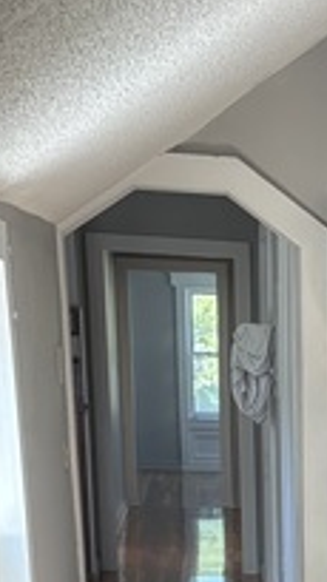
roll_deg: -2.2
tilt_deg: -16.2
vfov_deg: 20.8
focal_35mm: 92
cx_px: 543
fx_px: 1421
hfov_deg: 12.3
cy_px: 788
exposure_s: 1/114
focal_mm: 5.96
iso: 125
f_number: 1.6
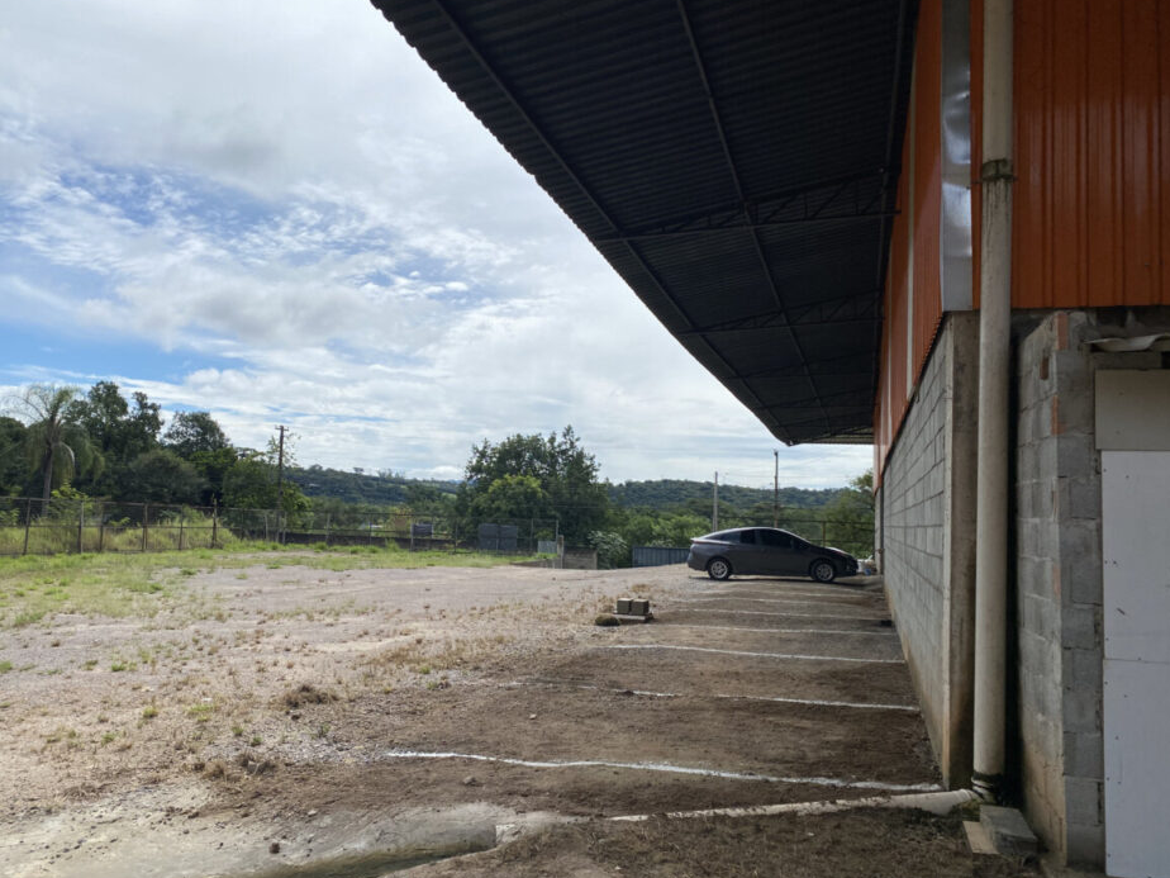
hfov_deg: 65.3
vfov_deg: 51.3
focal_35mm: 27
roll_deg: -1.5
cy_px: 427
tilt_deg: +5.9
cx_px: 567
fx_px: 913
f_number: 1.8
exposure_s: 1/3984
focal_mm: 4.25
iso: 32
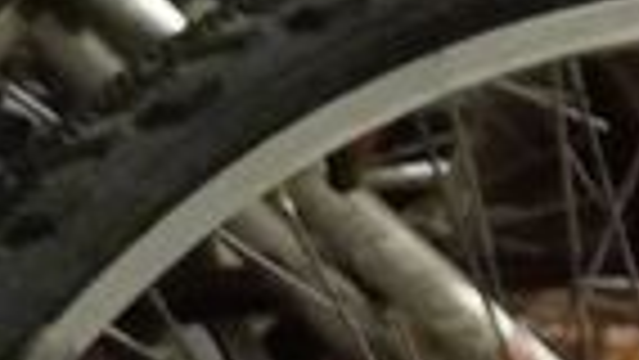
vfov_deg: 6.1
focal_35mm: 192
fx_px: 3254
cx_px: -1287
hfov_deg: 9.0
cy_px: 860
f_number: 1.8
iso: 2000
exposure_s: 1/4
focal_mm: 4.65
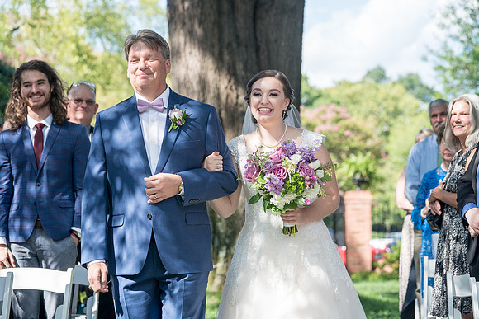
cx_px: 240
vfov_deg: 12.8
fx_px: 1424
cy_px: 160
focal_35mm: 107
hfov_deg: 19.1
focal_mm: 107
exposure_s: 1/200
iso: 100
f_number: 5
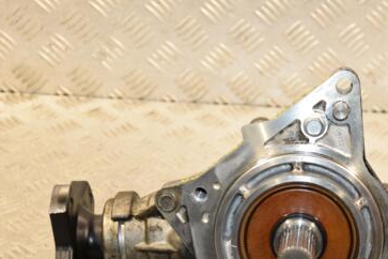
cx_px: 291
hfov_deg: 19.5
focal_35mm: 104
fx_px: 1121
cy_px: 197
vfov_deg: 13.1
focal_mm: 42
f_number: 5
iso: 800
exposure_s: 1/200
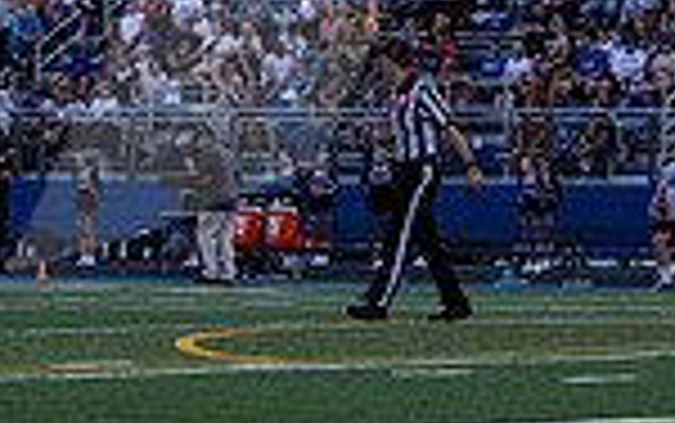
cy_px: -322
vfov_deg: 4.0
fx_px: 6020
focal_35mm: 327
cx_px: 261
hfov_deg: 6.4
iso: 500
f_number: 4.5
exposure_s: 1/1600
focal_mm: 80
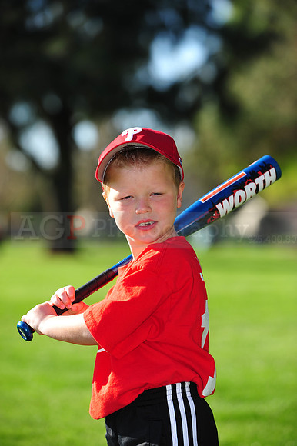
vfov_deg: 15.2
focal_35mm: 135
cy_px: 223
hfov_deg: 10.1
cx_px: 148
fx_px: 1672
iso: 200
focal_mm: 135
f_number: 4.5
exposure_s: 1/800
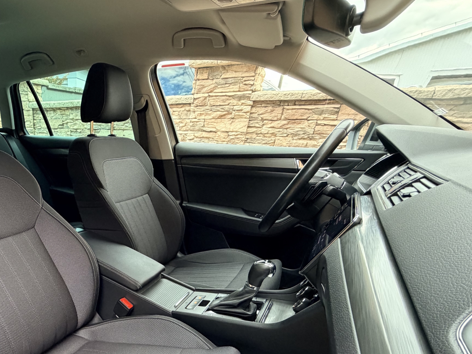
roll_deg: -0.5
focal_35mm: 23
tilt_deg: -26.8
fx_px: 314
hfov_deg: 67.7
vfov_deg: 54.8
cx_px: 102
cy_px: 284
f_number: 2.2
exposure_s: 1/111
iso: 320
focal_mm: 2.22
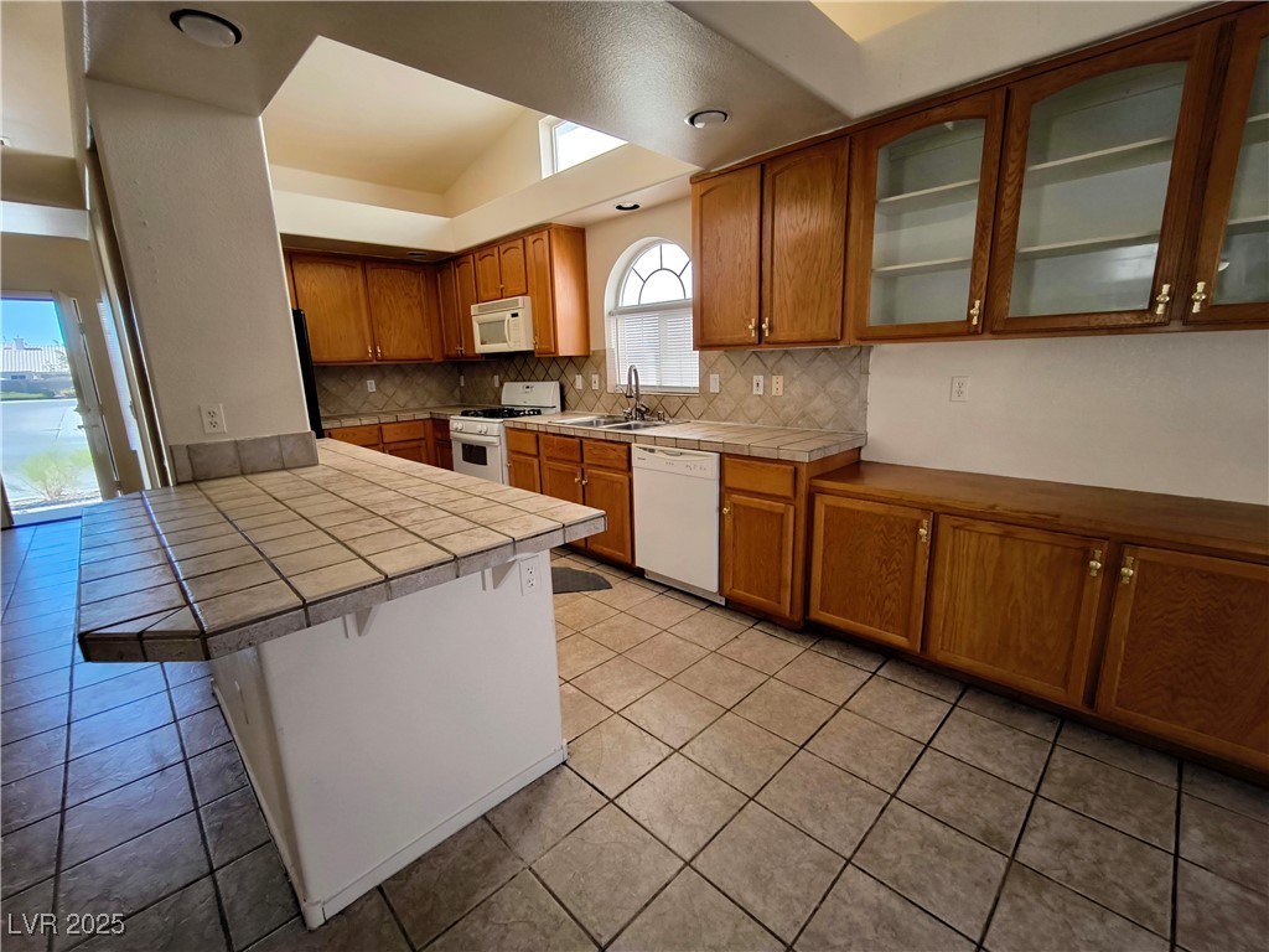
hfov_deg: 98.2
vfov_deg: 81.7
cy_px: 476
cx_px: 634
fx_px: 550
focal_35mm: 15
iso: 64
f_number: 2.2
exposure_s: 1/60
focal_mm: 1.91
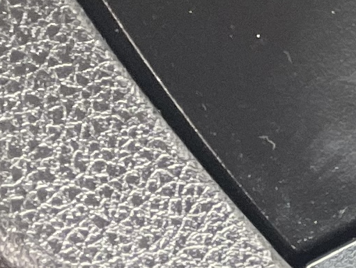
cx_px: 909
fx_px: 2110
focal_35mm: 205
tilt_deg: -21.5
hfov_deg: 8.6
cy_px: -154
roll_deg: -0.9
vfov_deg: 7.1
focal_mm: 4.2
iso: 100
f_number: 1.6
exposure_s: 1/121
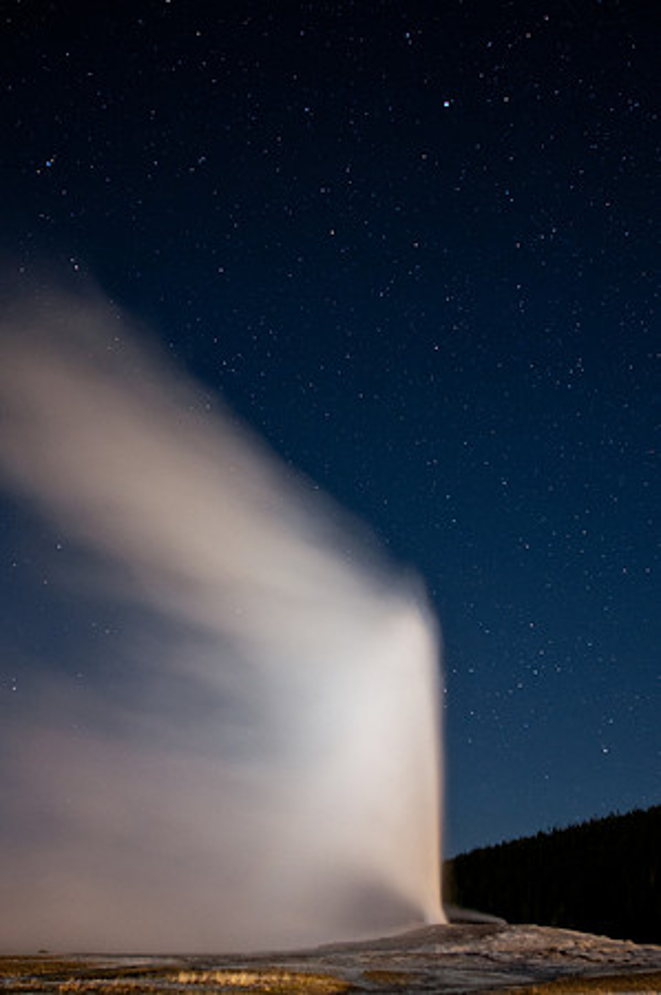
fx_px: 994
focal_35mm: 36
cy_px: 498
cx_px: 330
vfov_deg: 53.2
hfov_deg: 36.8
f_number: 2.8
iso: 400
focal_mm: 24
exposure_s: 24
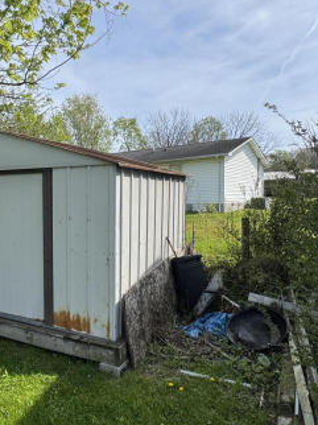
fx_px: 356
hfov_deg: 46.3
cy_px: 222
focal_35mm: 29
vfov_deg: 61.7
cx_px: 77
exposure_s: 1/1536
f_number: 2.2
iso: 50
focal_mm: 2.22
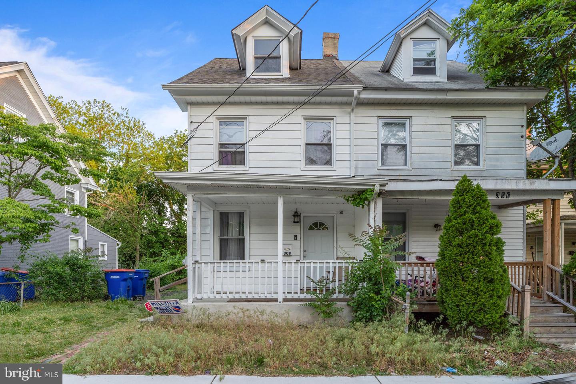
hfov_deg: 90.0
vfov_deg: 67.4
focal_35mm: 18
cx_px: 288
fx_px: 288
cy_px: 192
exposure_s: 1/30
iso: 320
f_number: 8
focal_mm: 18
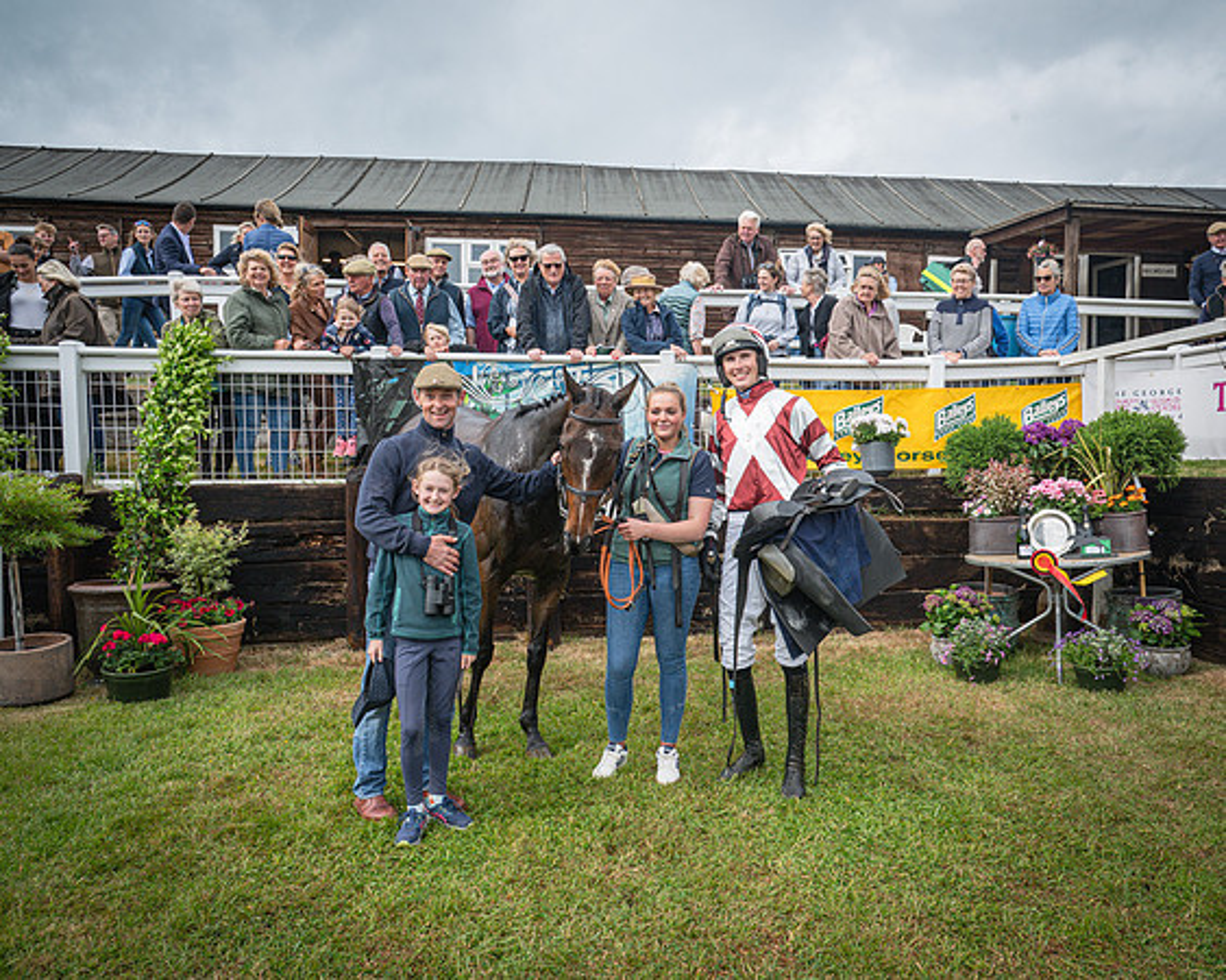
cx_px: 672
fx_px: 980
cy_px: 490
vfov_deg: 53.1
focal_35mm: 27
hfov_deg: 63.9
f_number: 8
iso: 400
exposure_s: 1/200
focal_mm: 24
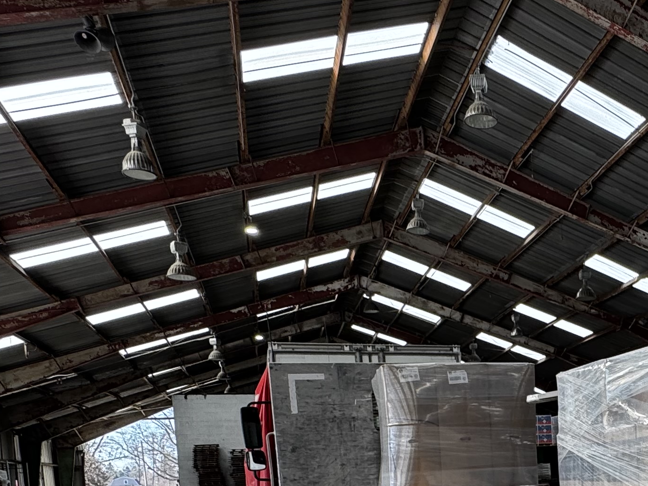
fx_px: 768
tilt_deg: -5.1
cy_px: 522
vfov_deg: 31.5
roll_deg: +2.6
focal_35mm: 41
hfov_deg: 41.0
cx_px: 619
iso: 40
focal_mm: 2.22
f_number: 2.2
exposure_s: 1/164
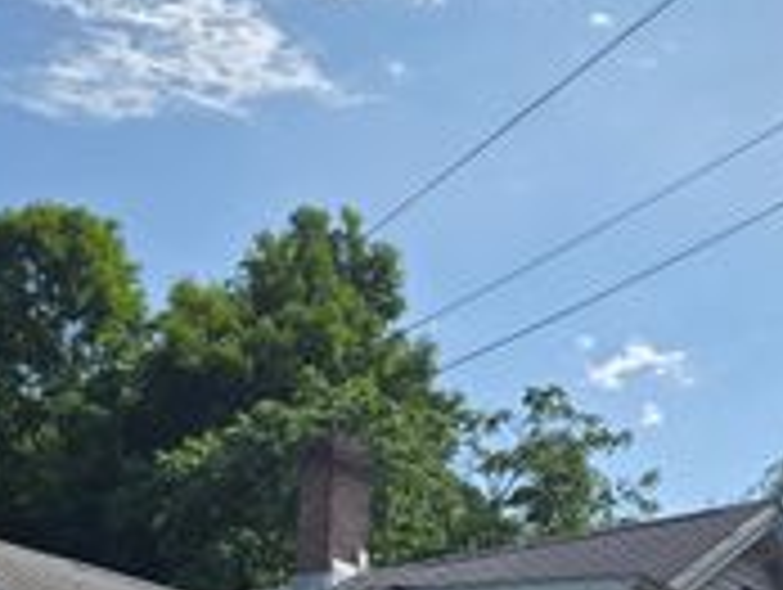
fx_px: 1495
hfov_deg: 29.3
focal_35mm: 66
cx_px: 414
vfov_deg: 19.9
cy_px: 826
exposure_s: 1/1714
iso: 25
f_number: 1.8
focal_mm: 5.4
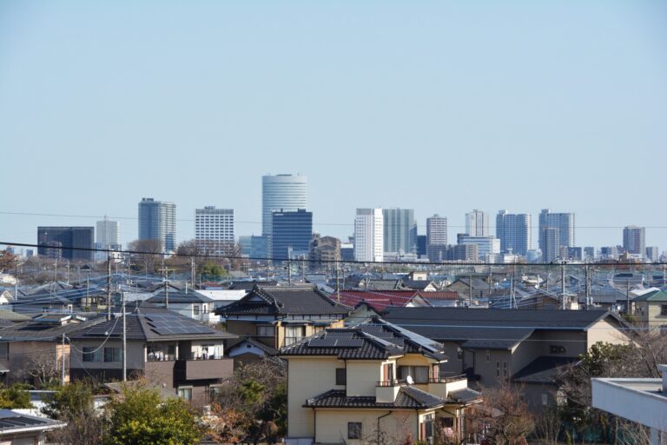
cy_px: 222
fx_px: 2149
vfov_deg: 11.8
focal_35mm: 116
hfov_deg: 17.6
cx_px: 334
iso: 1000
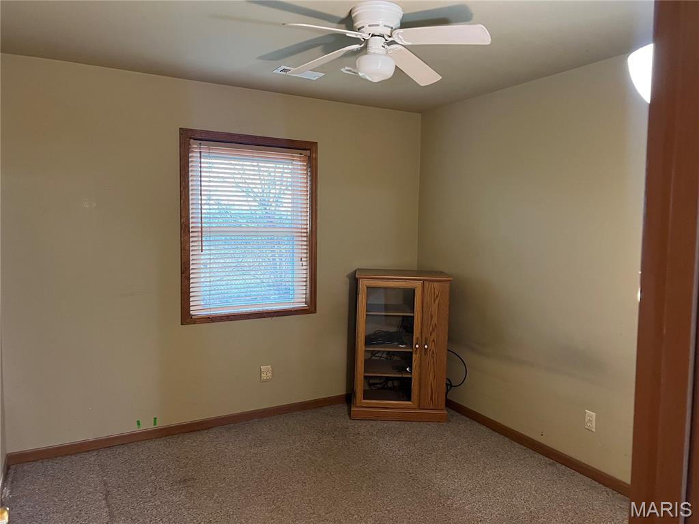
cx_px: 350
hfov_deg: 67.3
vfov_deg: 53.1
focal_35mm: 26
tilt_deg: -3.6
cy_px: 262
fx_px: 525
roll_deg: -0.4
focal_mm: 5.7
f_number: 1.5
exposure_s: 1/40
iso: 400
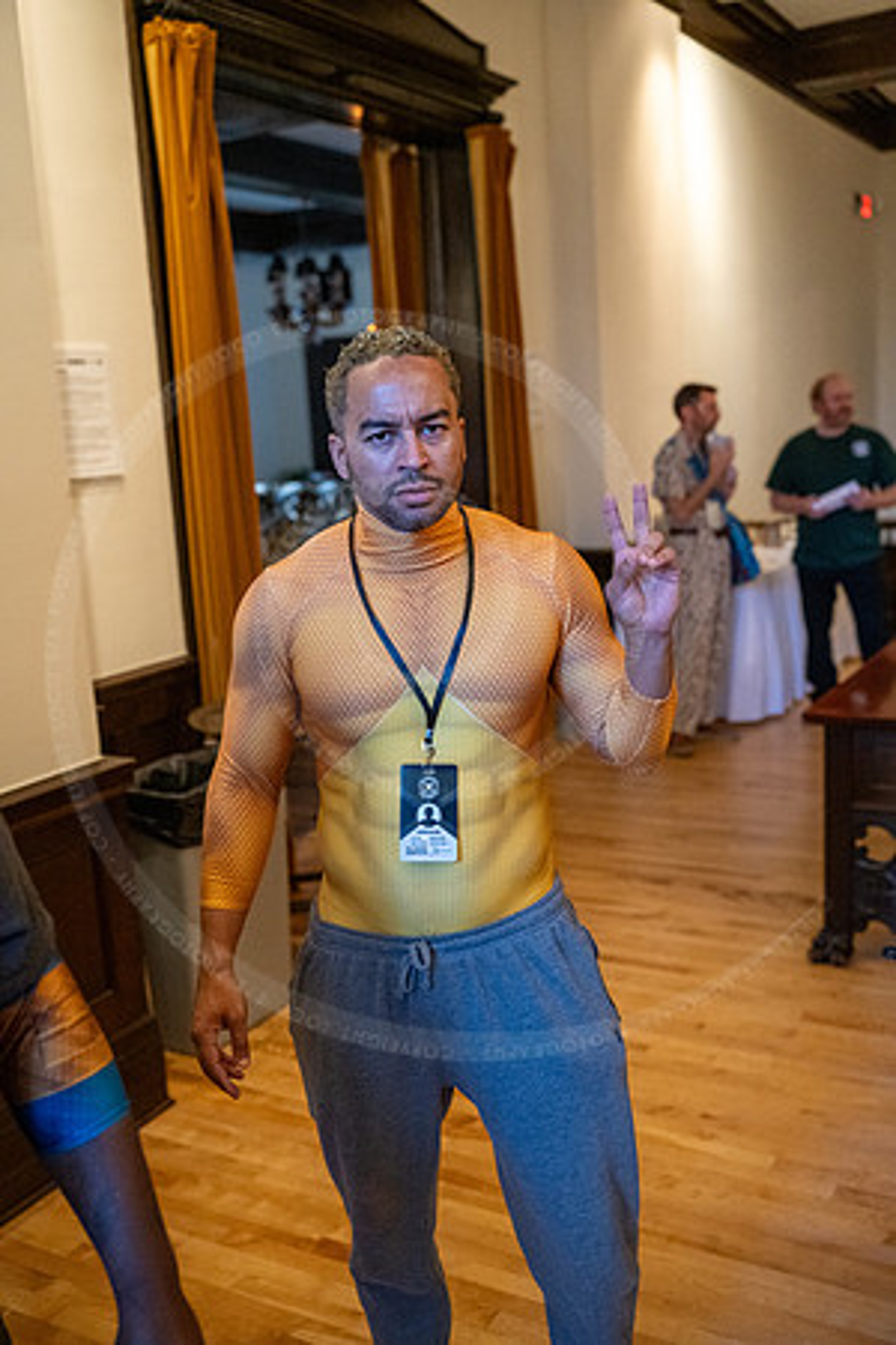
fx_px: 1307
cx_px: 448
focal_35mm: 35
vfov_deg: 54.4
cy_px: 672
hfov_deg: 37.9
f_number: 2.5
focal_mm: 35
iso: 6400
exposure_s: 1/250
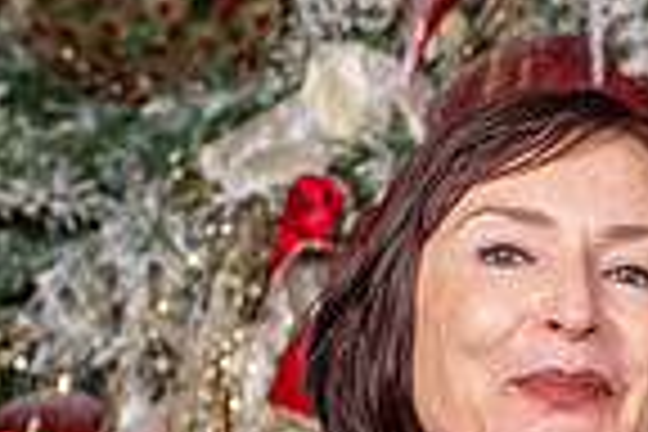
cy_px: 744
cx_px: 951
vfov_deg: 5.0
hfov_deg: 7.4
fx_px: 4914
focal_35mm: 273
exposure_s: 1/125
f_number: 7.1
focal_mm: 60
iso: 160
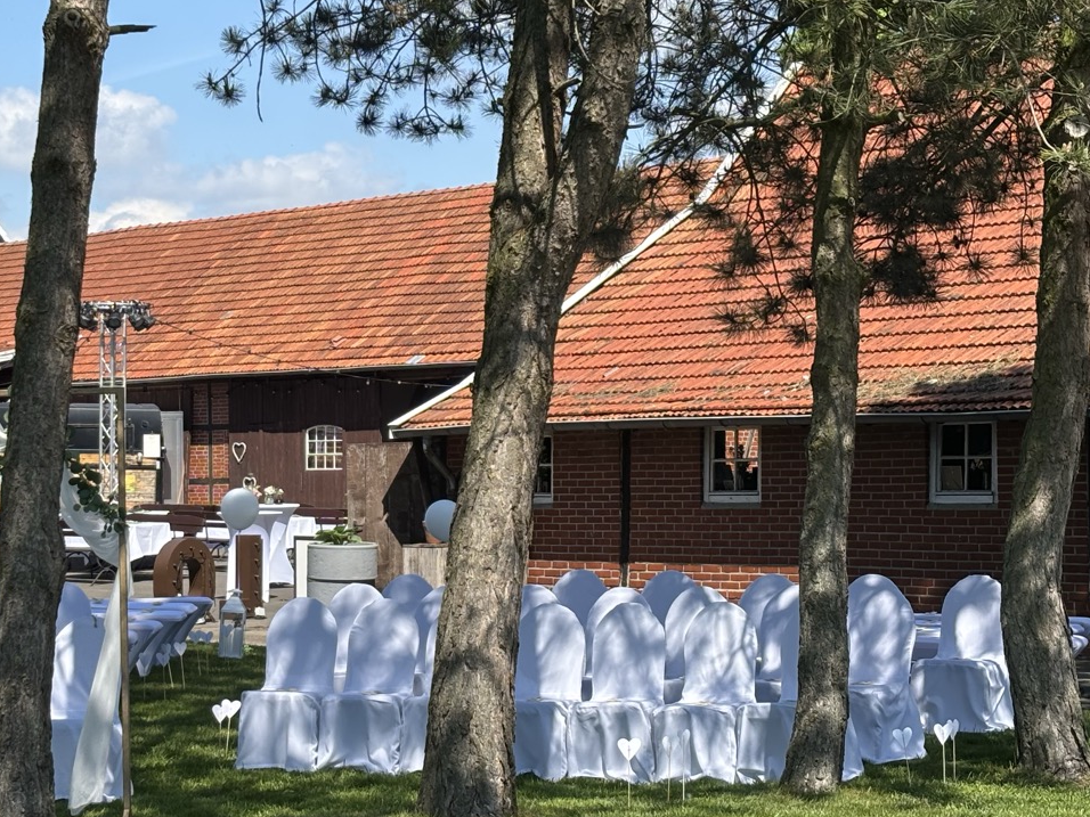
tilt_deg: +4.3
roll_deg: +1.6
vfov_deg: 17.0
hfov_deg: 22.4
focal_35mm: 87
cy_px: 317
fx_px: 2739
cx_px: 361
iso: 40
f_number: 1.6
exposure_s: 1/2062
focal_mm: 5.96
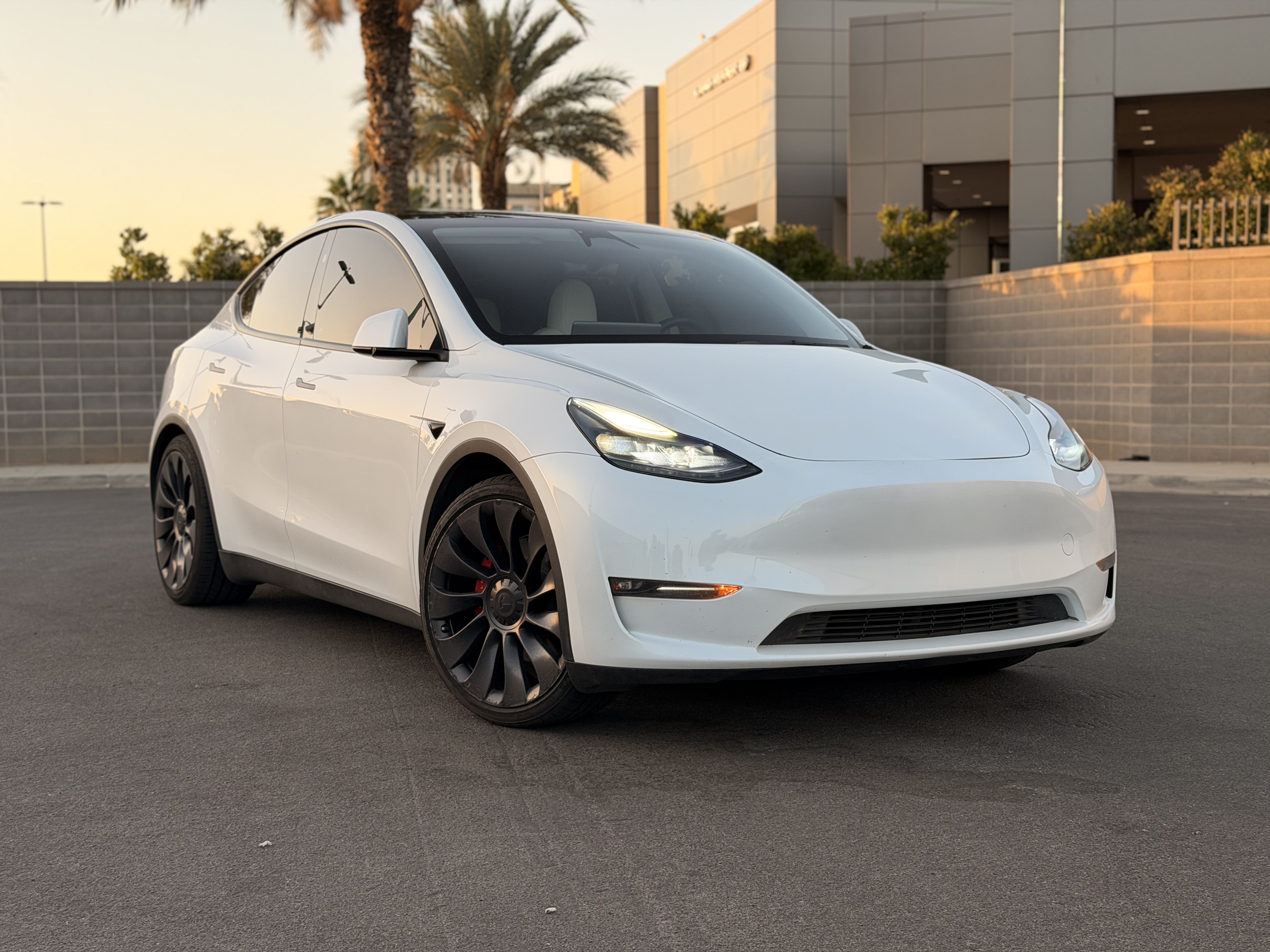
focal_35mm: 48
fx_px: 1761
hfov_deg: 39.7
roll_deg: +0.7
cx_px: 635
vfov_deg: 30.3
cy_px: 476
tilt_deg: -3.9
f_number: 1.78
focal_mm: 6.76
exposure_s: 1/592
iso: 64
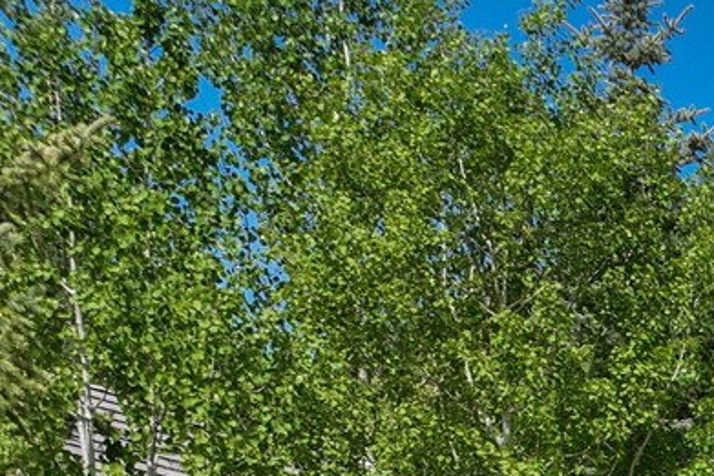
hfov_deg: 17.0
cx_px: 1220
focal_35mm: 102
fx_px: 2024
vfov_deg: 11.8
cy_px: 1005
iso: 100
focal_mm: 12.29
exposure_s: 1/1600
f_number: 2.8
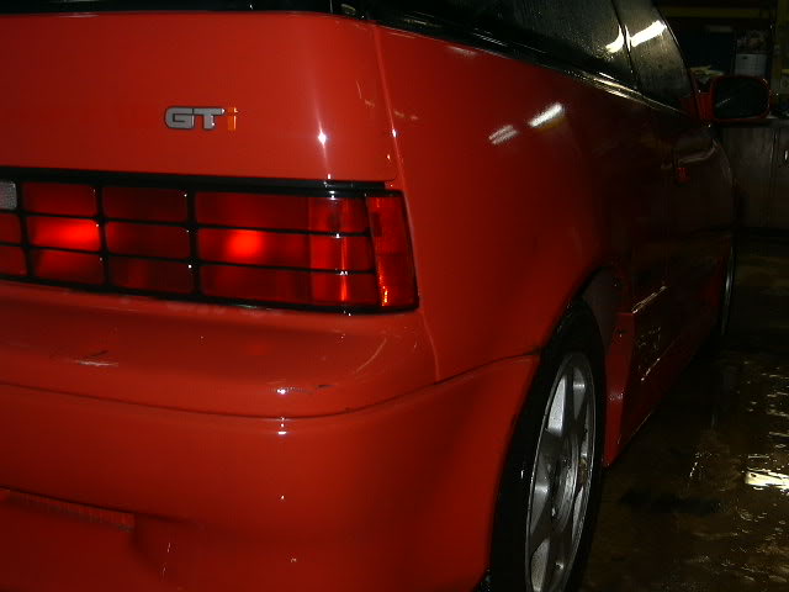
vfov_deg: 36.8
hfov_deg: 47.9
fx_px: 889
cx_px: 394
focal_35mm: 39
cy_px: 296
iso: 100
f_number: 2.98
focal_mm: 6.07
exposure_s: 1/64.1
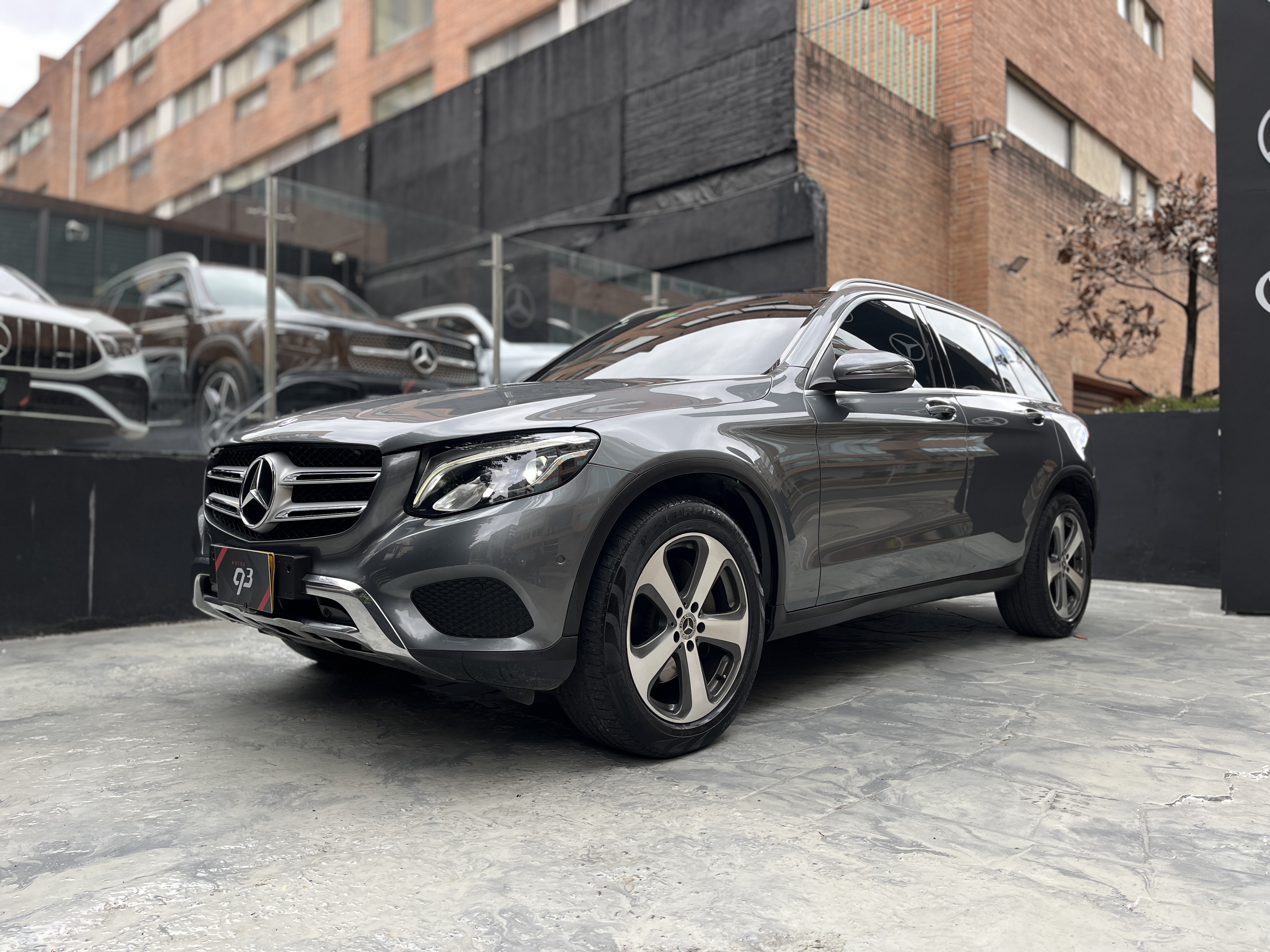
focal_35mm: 26
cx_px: 635
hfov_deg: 67.3
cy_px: 476
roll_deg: +0.2
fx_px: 954
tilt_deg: +1.3
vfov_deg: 53.1
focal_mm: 5.1
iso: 50
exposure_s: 1/510
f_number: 1.6
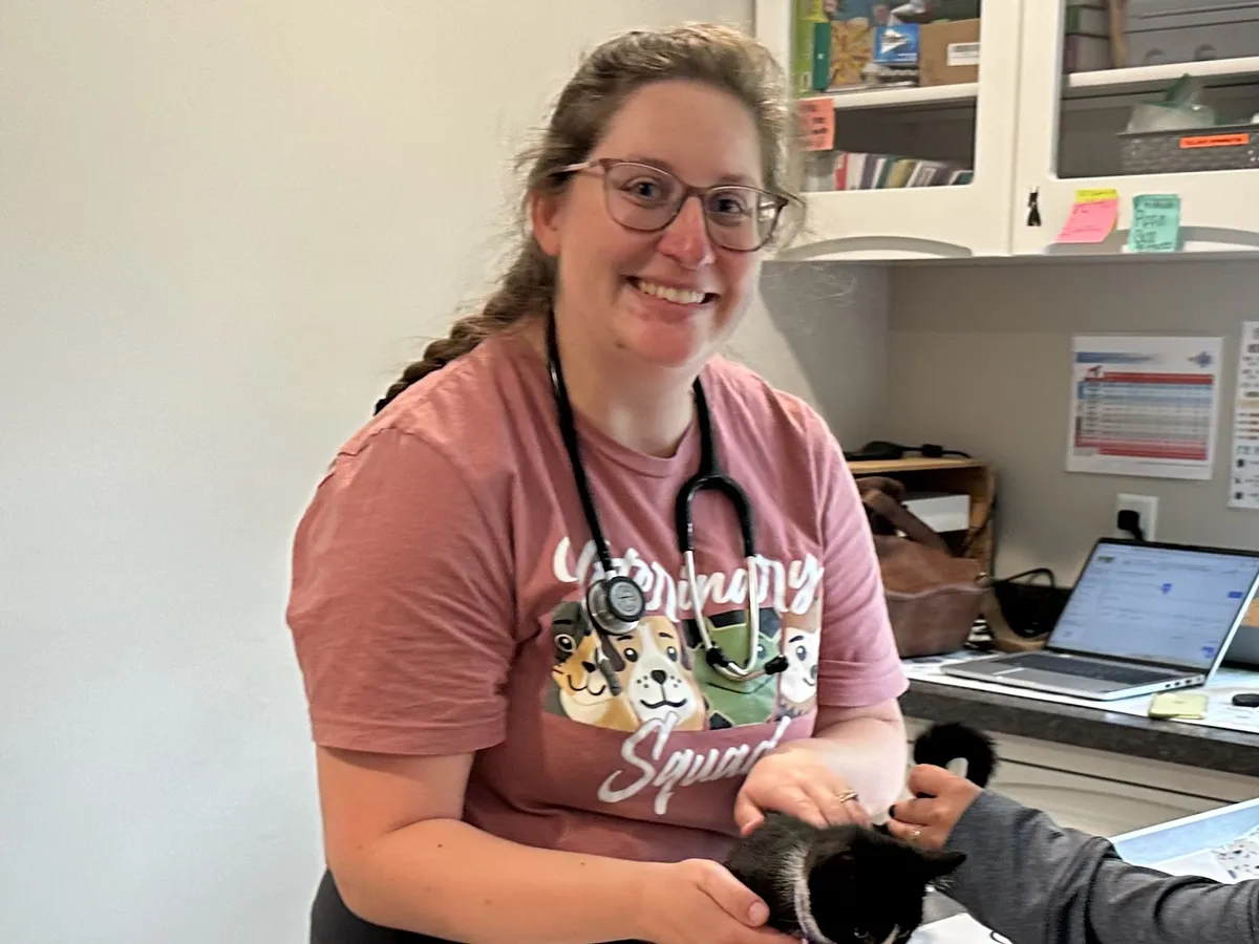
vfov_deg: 56.8
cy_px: 472
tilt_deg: -12.8
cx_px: 630
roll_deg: -2.0
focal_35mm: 24
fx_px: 873
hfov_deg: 71.6
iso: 160
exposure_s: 1/60
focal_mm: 6.86
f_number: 1.78
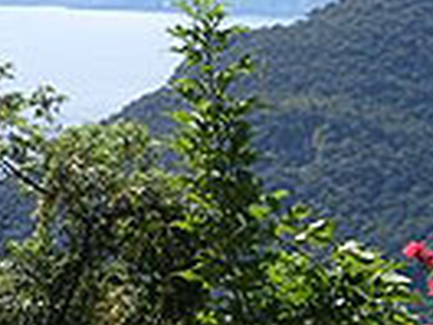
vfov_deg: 12.4
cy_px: 181
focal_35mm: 119
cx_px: -36
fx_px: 1489
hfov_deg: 16.1
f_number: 7.1
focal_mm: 5.8
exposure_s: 1/180
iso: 80
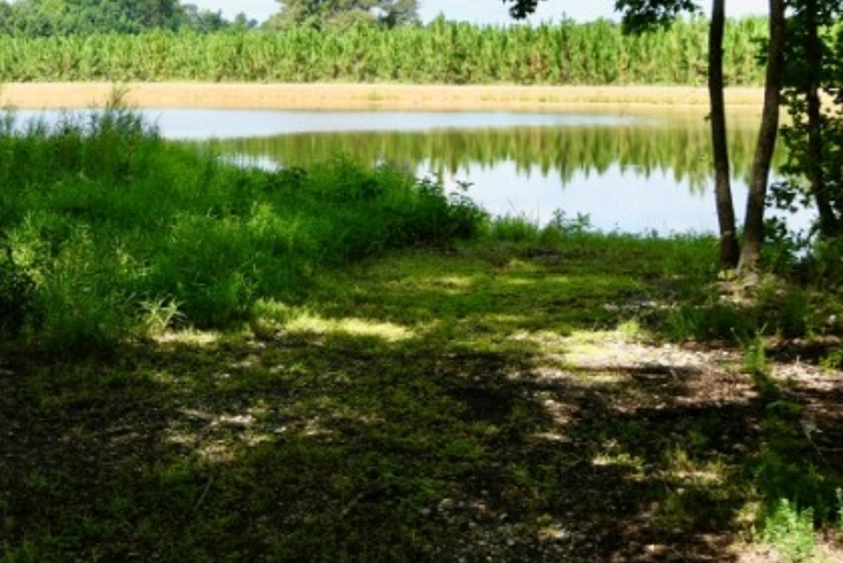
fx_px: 1312
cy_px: 74
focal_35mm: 56
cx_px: 219
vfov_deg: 23.7
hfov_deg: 34.9
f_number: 8
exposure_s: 1/400
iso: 400
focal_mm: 18
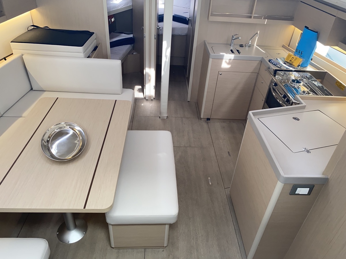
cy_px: 130
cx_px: 173
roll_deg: -4.4
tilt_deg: -35.0
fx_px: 260
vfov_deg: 53.1
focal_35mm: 26
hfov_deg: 67.3
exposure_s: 1/122
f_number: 1.8
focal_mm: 4.25
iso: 100
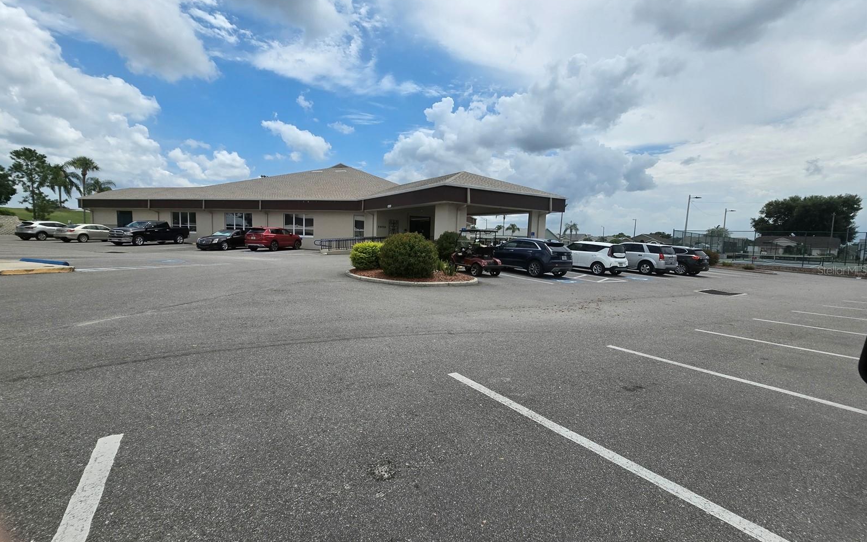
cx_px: 429
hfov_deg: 105.3
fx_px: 331
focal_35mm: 14
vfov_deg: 78.6
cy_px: 270
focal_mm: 2.2
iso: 50
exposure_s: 1/4199
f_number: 2.2
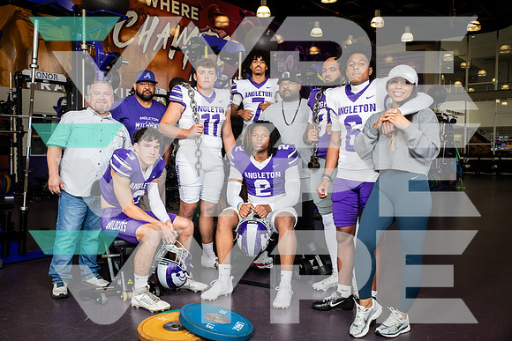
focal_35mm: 34
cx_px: 256
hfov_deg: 55.8
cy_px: 170
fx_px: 484
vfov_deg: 38.9
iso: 800
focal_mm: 34
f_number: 7.1
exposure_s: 1/250
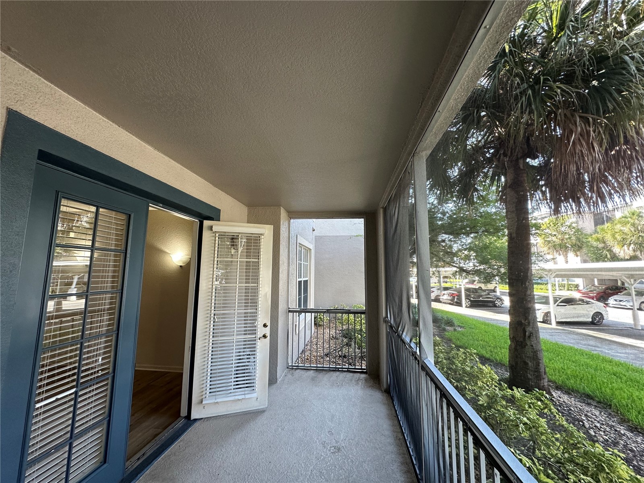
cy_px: 242
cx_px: 322
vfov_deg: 85.7
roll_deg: -0.5
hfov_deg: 102.1
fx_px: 260
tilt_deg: +6.6
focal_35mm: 14
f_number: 2.2
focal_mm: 2.22
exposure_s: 1/120
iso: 160
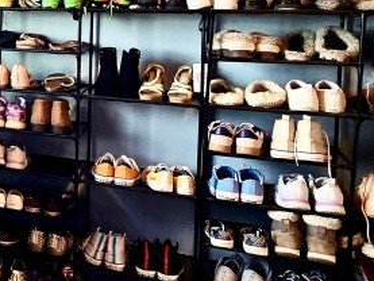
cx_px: -89
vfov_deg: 29.2
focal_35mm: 48
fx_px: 519
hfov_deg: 32.0
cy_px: 36
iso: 80
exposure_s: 1/60
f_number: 2.2
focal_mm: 2.2
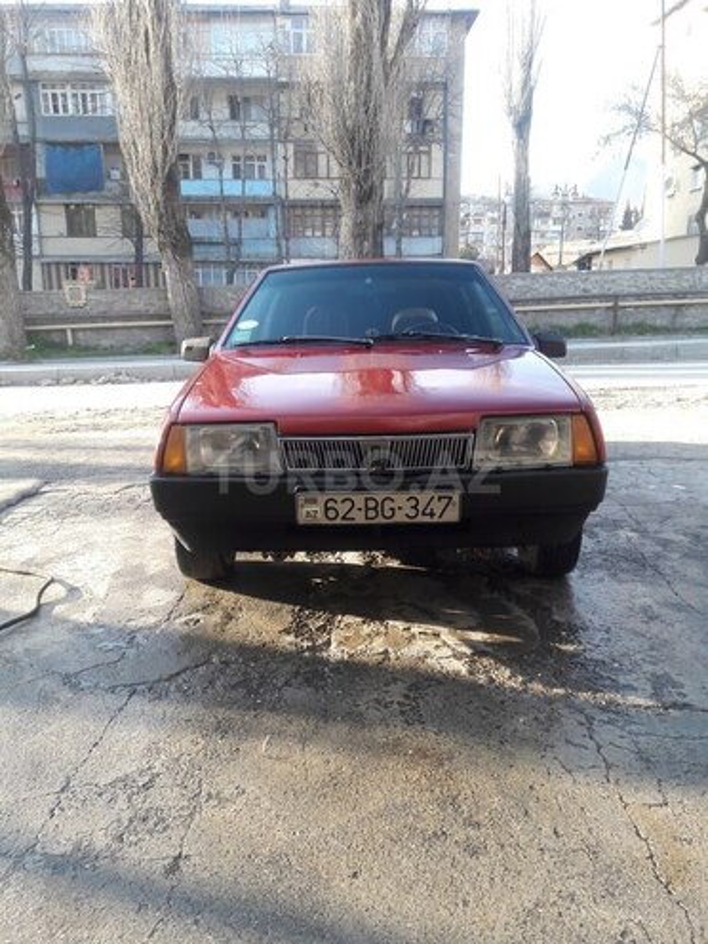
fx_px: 764
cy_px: 472
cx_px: 354
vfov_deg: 63.4
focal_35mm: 28
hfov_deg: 49.7
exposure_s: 1/133
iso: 40
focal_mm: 3.7
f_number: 1.9
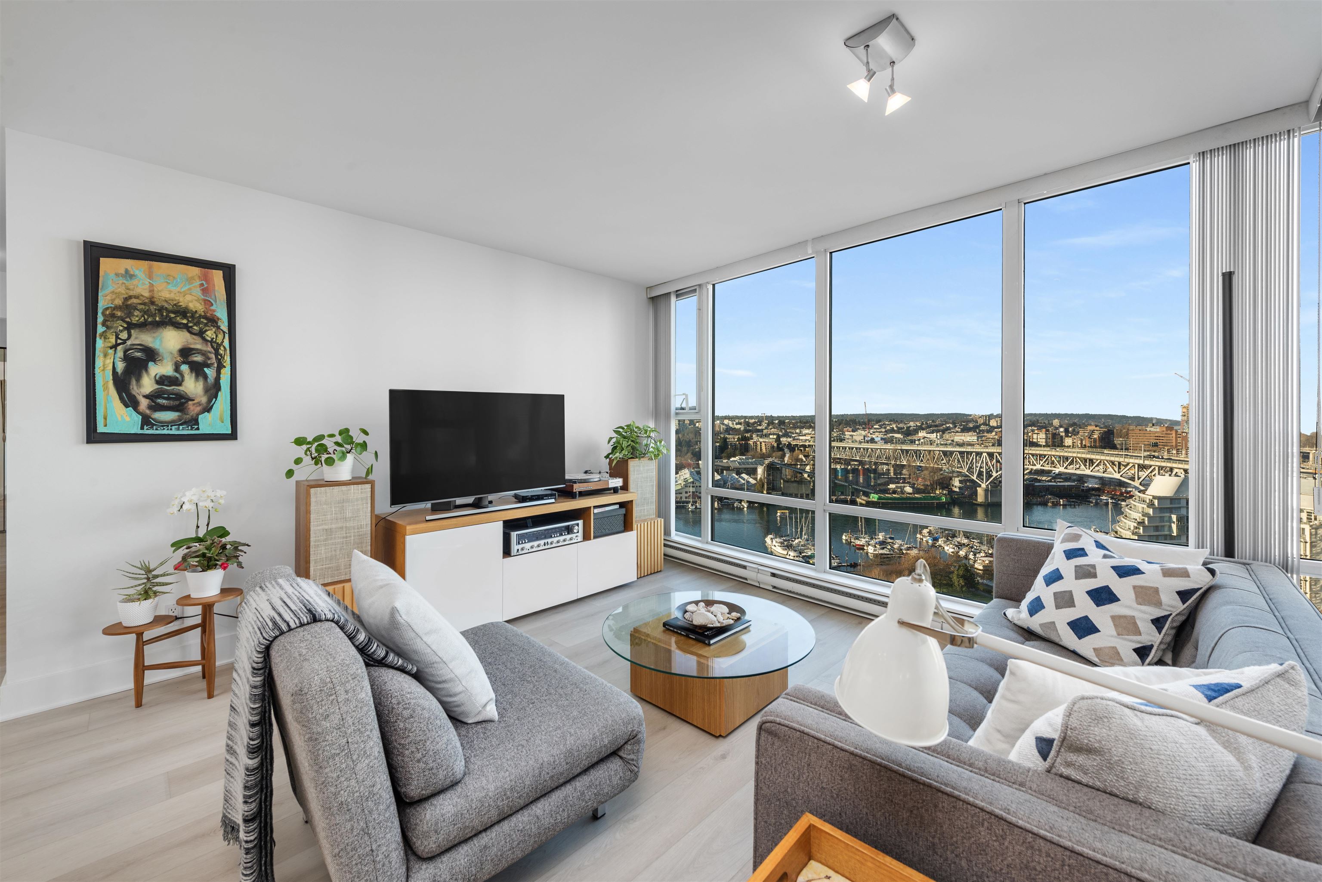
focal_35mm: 14
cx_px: 661
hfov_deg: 104.2
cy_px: 441
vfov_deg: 81.2
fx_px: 514
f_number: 8
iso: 200
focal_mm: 14
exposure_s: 1/5
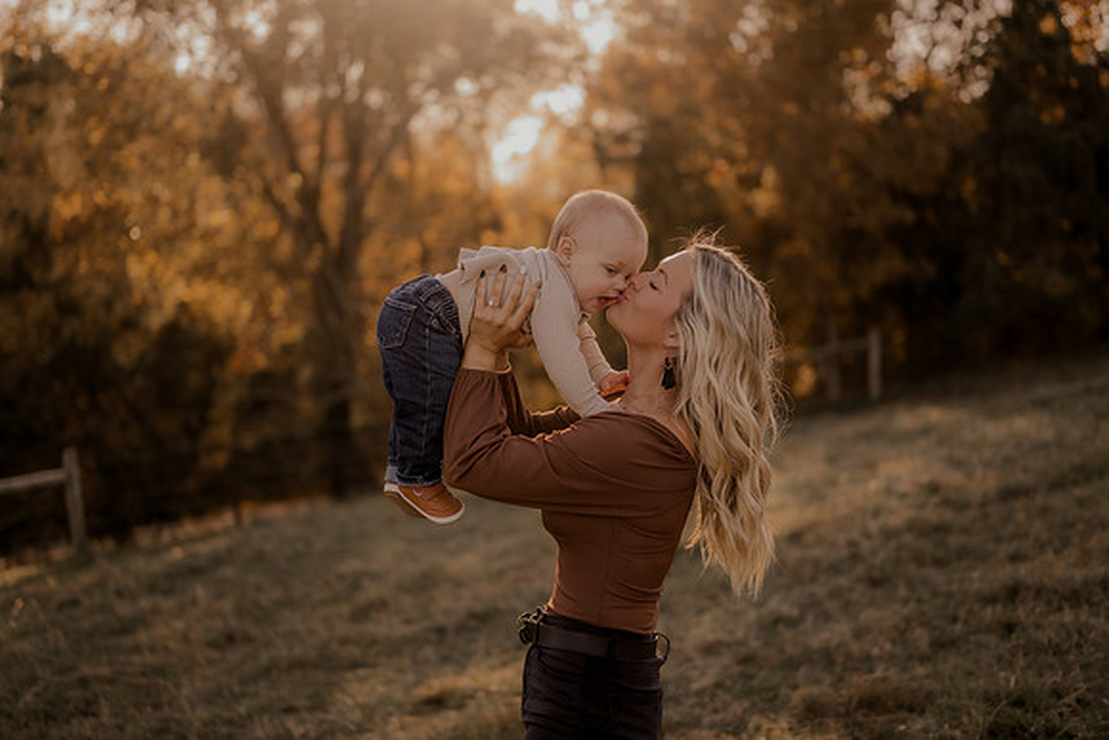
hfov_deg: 39.6
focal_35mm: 50
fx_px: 1541
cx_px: 554
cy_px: 370
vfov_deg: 27.0
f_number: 1.8
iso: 250
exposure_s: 1/1600
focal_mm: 50
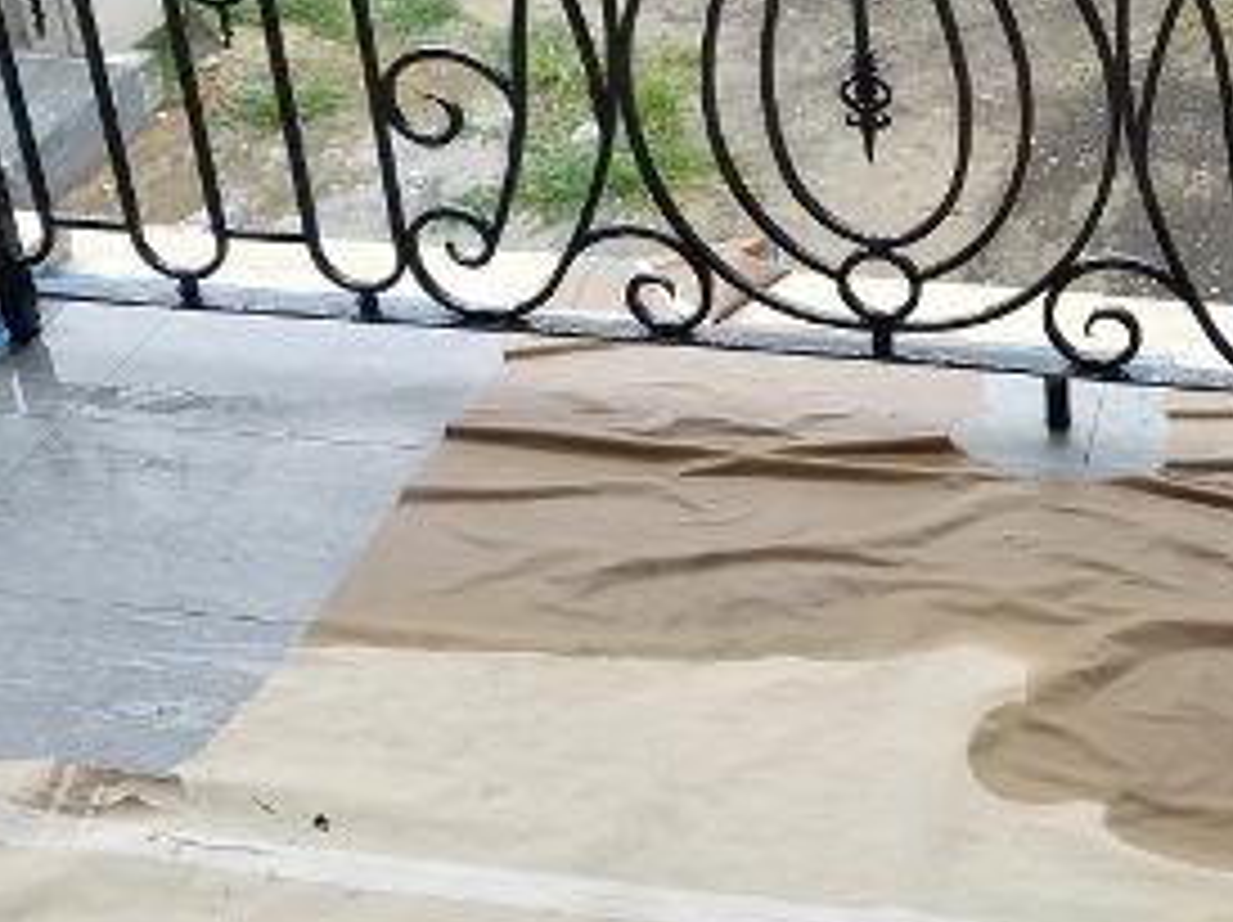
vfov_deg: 24.4
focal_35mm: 57
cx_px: 1094
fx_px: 2029
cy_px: -9
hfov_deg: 32.3
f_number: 1.7
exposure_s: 1/382
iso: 50
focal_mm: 4.2
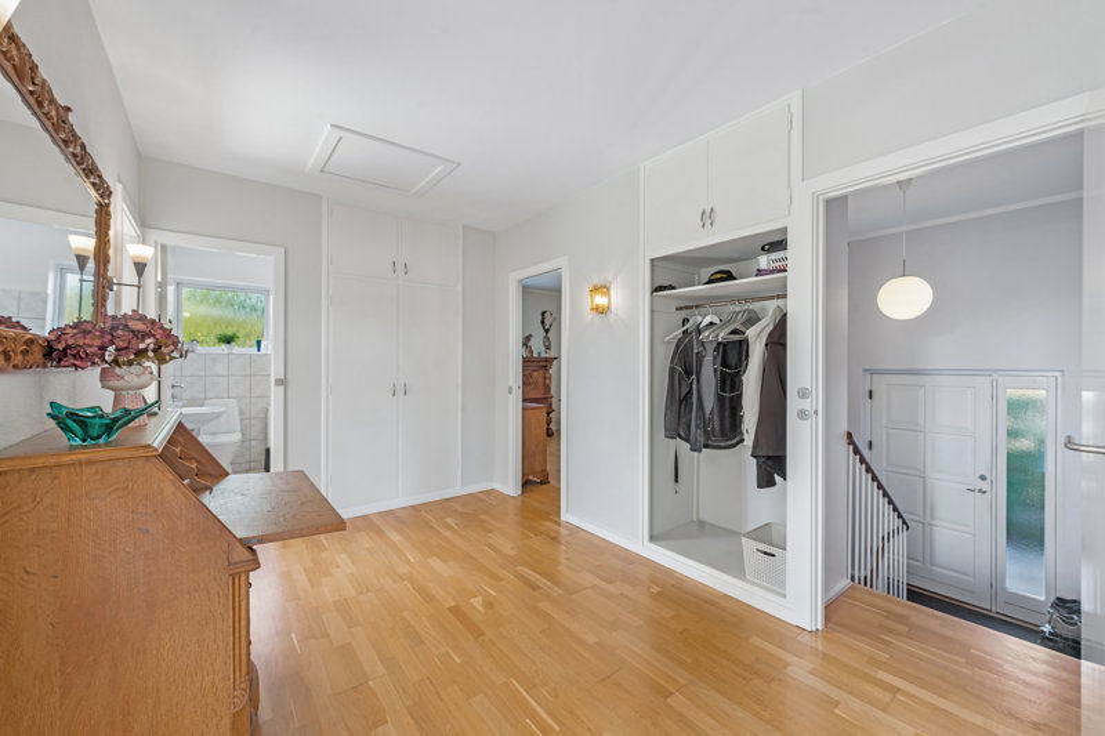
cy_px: 368
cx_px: 552
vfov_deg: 81.2
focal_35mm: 14
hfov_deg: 104.3
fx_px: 430
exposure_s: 1/10
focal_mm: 14
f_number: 10
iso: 250
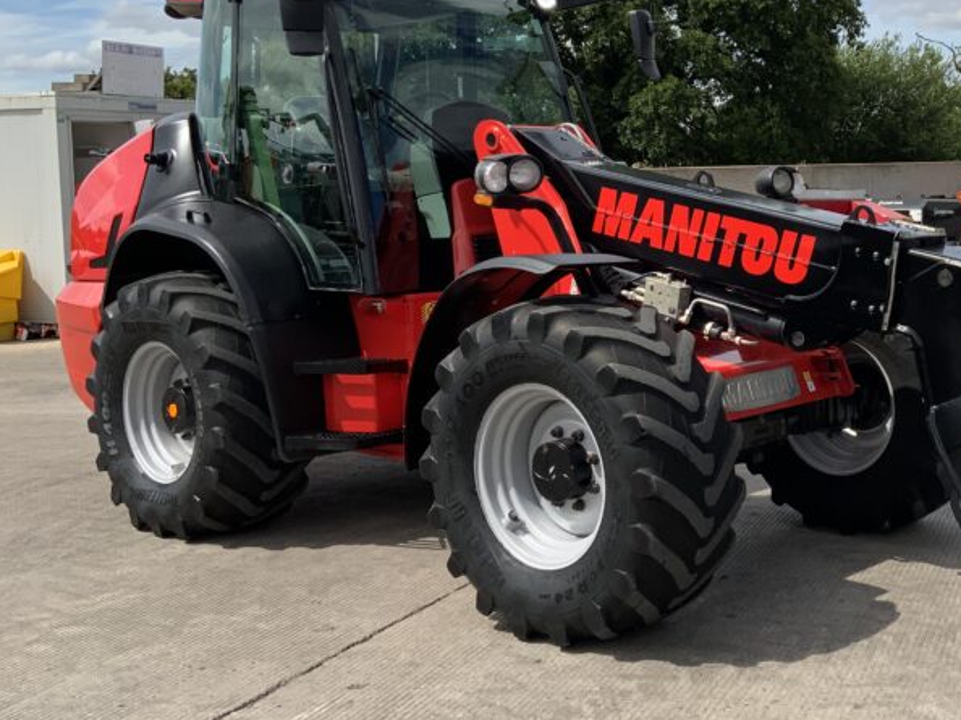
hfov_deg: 37.0
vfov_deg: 29.0
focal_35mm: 50
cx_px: 749
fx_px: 1388
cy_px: 296
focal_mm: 3
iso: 16
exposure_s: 1/2058
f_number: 1.8
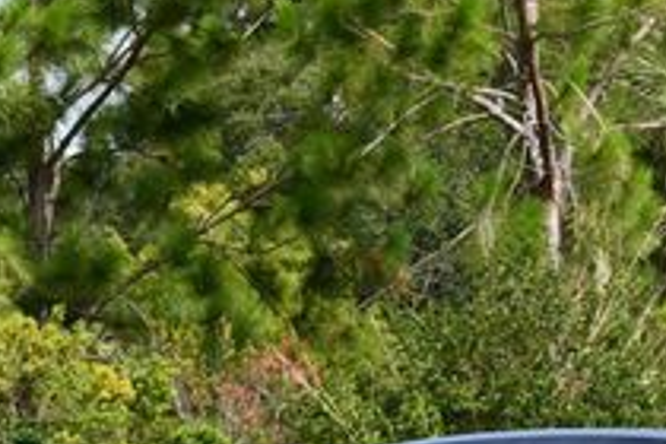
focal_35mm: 177
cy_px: 660
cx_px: 384
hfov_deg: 11.6
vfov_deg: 7.6
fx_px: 3274
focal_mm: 29
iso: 160
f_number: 8
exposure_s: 1/250
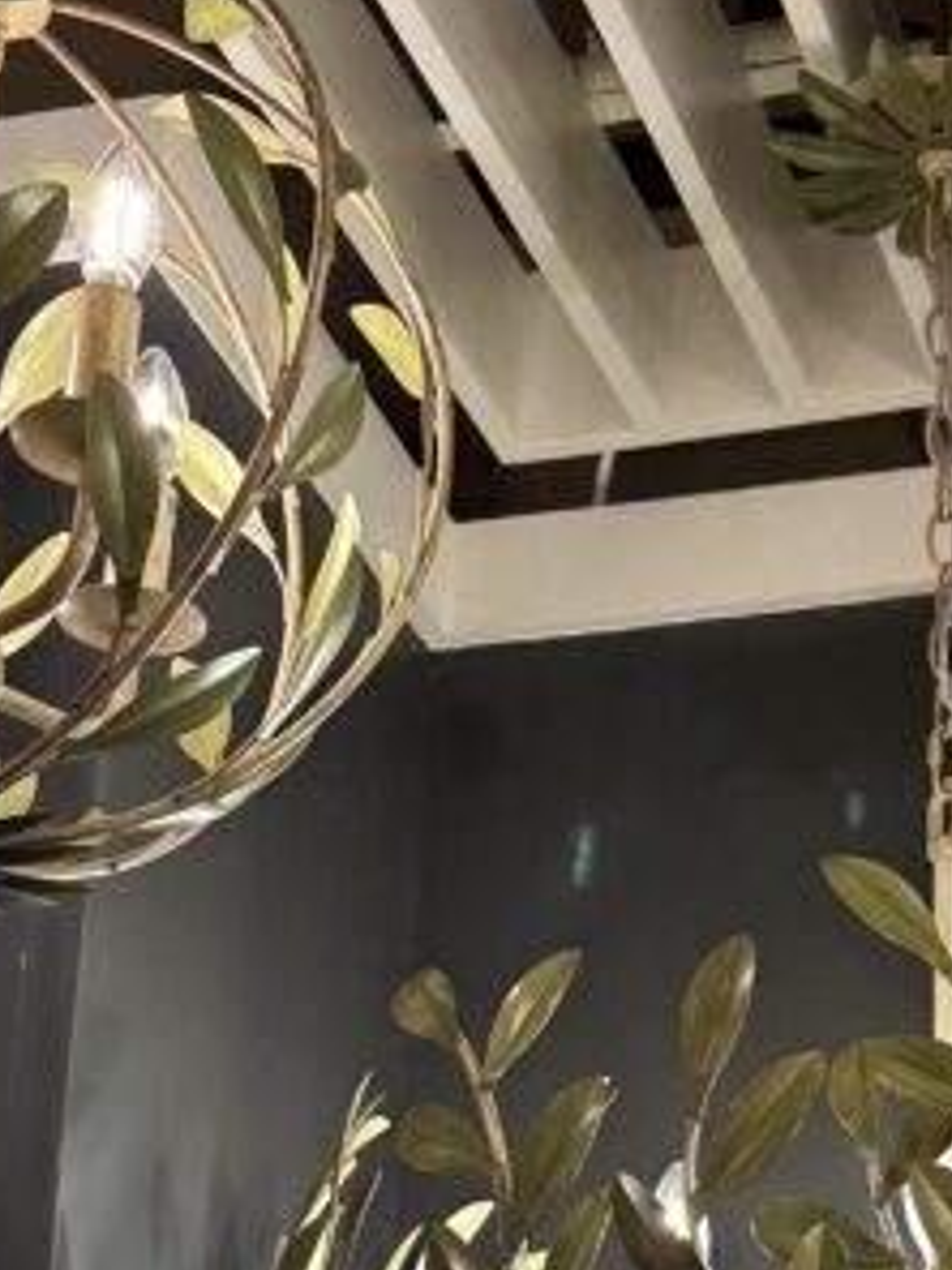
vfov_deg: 23.0
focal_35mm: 83
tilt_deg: +22.0
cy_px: 1107
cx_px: 901
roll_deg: +0.0
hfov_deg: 17.5
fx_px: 3044
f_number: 1.78
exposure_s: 1/158
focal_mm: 6.76
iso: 200
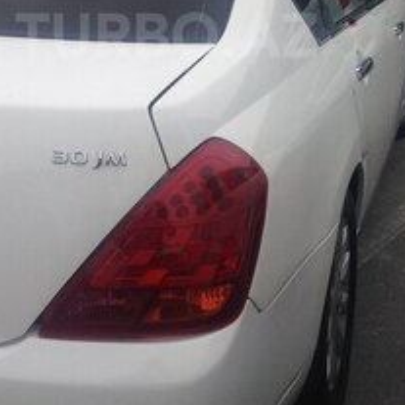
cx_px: 166
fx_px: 927
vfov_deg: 23.9
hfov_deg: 24.6
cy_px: 35
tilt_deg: -8.2
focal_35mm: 70
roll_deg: -2.3
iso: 50
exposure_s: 1/1550
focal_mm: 4.12
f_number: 2.4
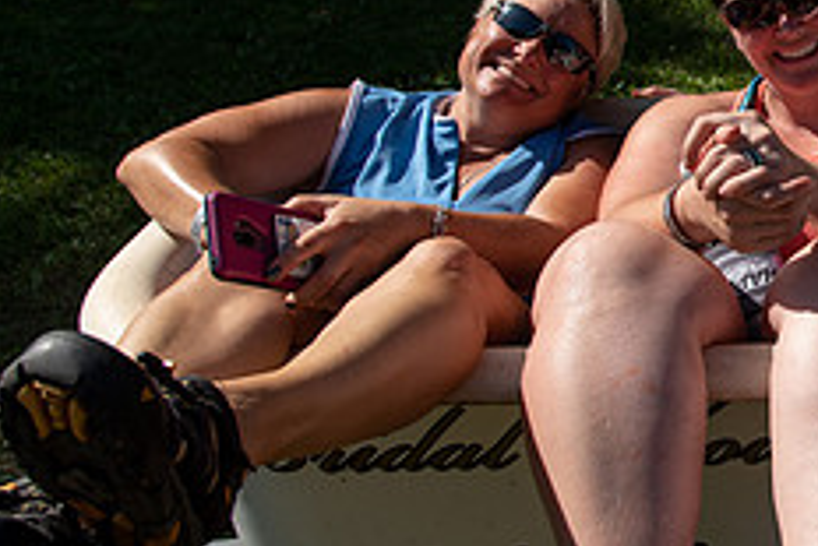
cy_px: 160
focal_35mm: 60
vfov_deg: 22.5
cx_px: 931
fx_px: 1364
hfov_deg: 29.6
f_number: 5.6
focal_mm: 24
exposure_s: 1/640
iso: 200
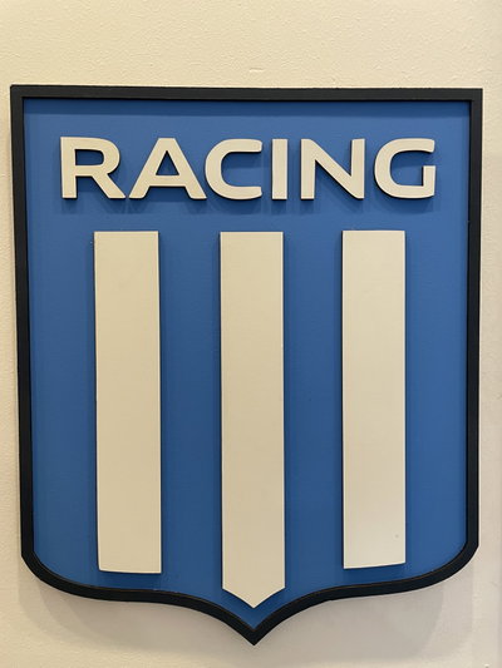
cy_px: 334
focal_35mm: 26
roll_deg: -0.1
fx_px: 503
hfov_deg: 53.1
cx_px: 251
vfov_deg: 67.3
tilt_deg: -1.5
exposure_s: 1/50
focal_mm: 4.2
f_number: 1.6
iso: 100
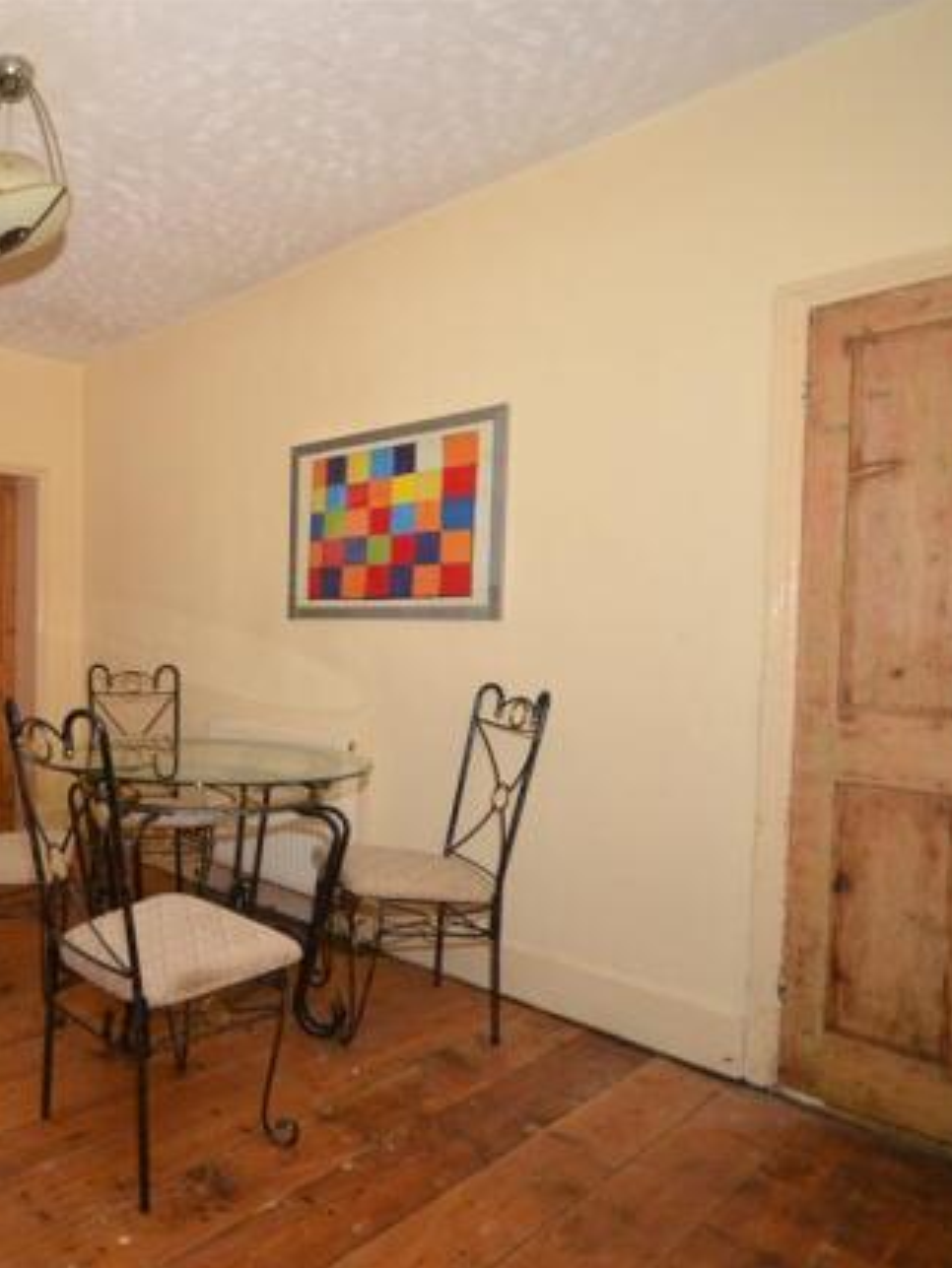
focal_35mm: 22
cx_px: 68
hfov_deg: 52.5
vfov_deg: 76.4
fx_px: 806
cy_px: 635
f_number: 4
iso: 640
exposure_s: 1/200
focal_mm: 10
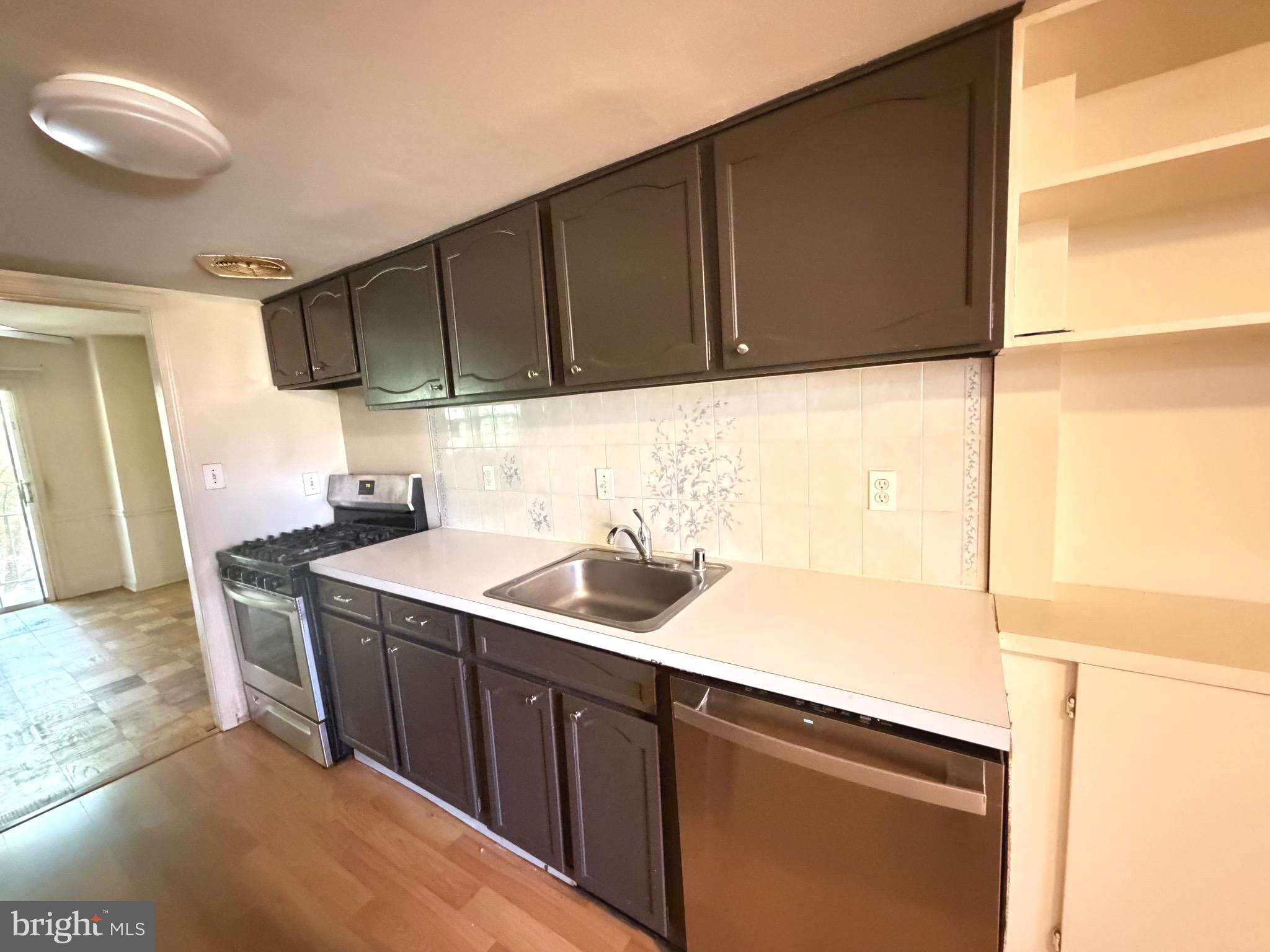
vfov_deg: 85.7
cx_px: 635
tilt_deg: -7.3
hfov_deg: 102.1
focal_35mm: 14
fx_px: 514
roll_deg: +4.0
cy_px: 476
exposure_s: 1/30
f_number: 2.2
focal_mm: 2.22
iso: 2000
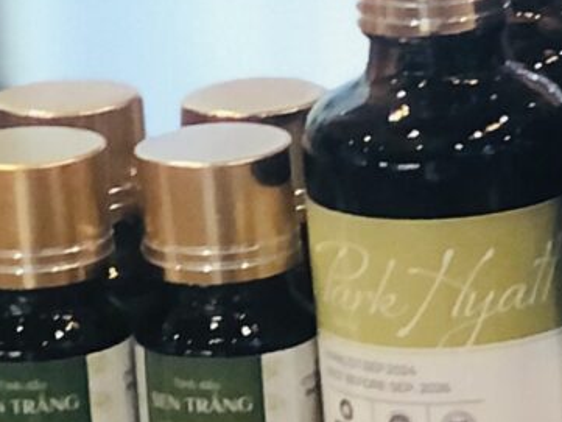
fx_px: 6561
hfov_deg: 4.7
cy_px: 329
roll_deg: +0.8
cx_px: 1681
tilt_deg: -18.4
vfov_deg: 3.7
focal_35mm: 404
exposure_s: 1/33
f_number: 2.8
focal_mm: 6.6
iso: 80
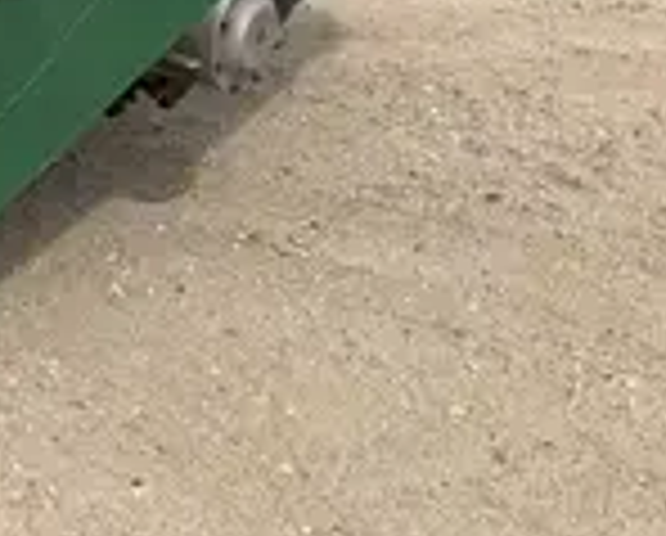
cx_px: -590
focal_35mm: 122
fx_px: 2410
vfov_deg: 12.4
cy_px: -86
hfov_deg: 13.8
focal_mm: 3
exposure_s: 1/2427
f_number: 1.8
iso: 25
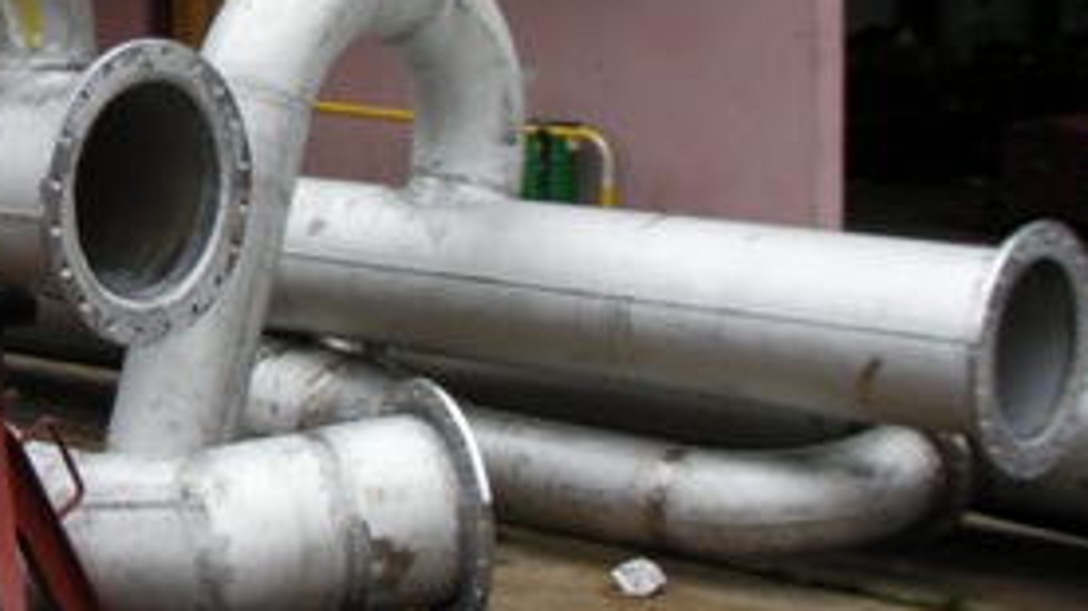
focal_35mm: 96
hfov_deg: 21.3
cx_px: -59
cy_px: 110
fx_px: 2768
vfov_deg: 12.5
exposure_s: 1/153
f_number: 3.5
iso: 50
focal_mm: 6.3
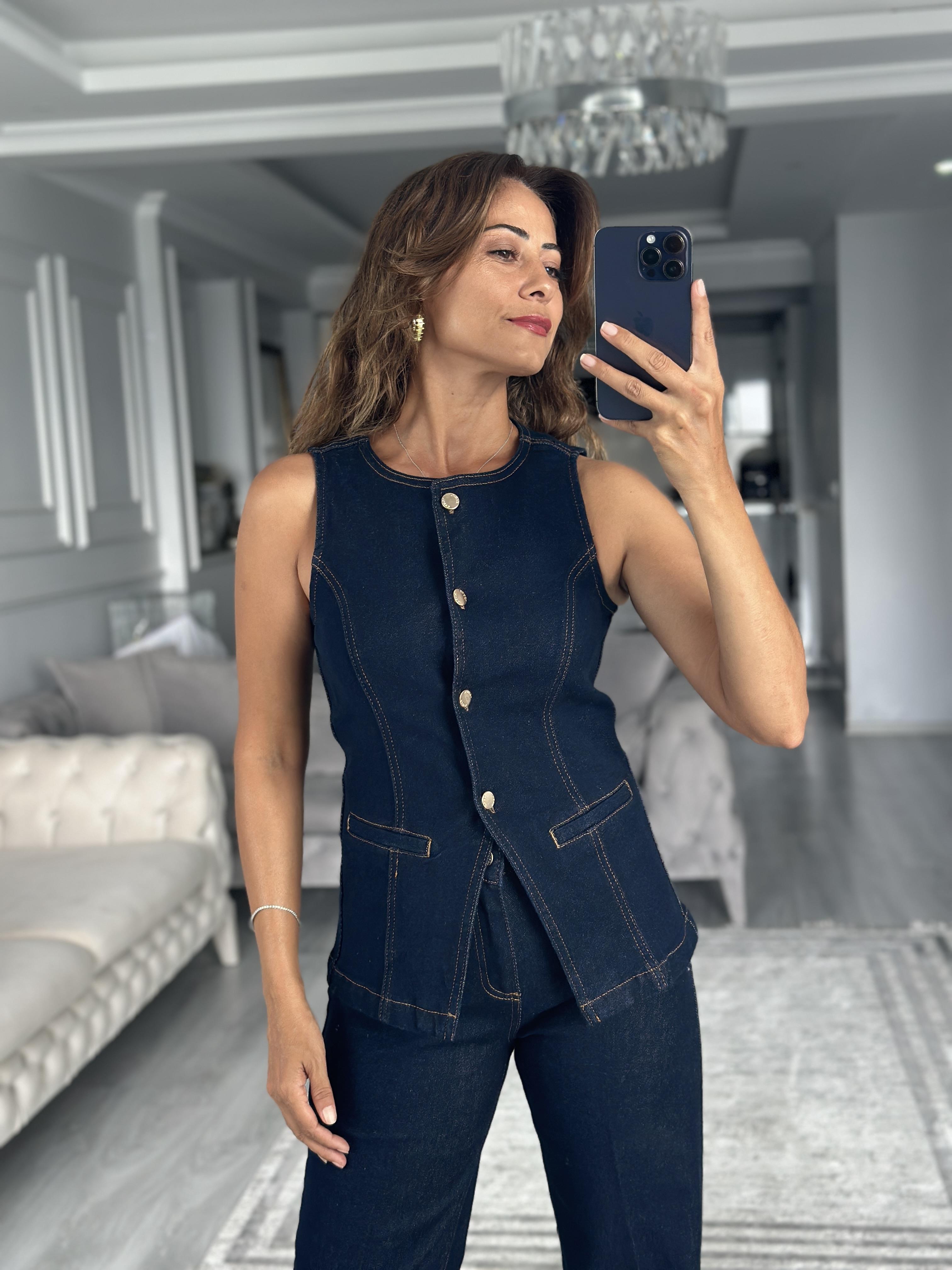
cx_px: 476
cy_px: 635
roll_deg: +3.4
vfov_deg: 39.7
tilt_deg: -17.2
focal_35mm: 48
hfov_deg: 30.3
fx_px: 1760
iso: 125
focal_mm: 6.86
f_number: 1.78
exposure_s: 1/62
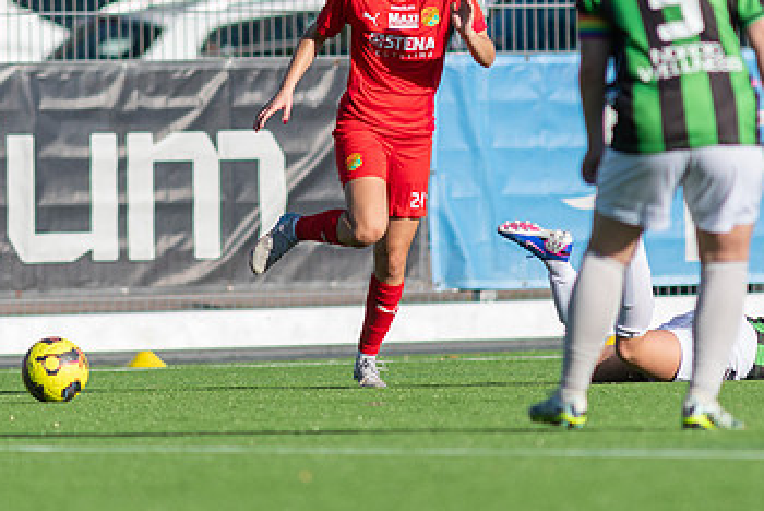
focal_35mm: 745
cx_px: 345
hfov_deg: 2.8
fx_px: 15823
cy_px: 154
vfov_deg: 1.8
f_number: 3.2
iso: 100
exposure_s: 1/2000
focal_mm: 300
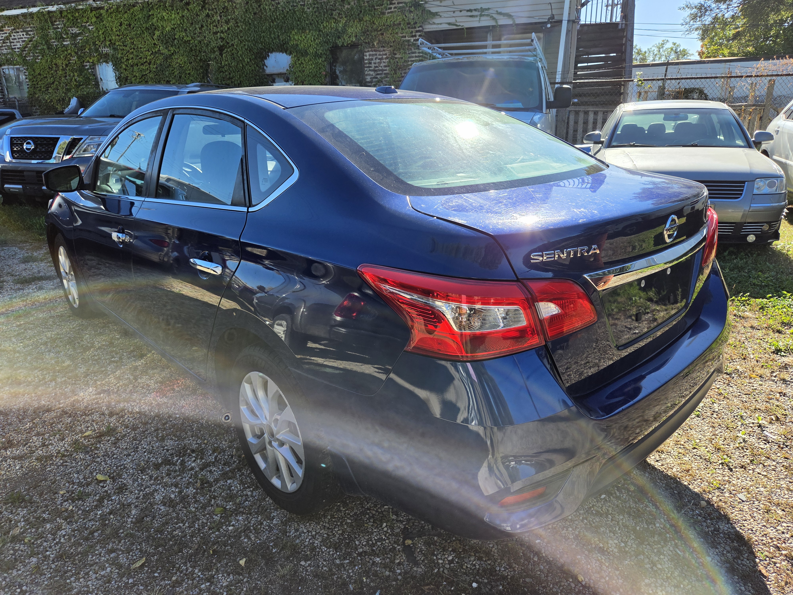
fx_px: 527
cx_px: 396
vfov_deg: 58.9
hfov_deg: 73.9
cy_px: 298
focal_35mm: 23
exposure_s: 1/2723
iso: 80
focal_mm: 5.4
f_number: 1.8
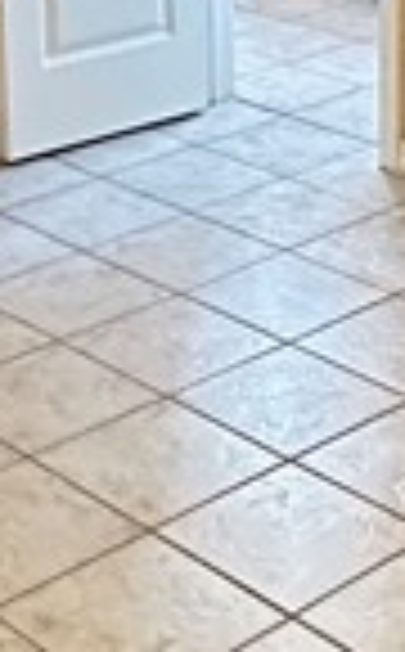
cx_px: 158
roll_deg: +1.1
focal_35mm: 105
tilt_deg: -10.5
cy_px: -139
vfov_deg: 18.7
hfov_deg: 12.4
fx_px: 1864
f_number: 2.2
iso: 1000
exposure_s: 1/60
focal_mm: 2.22
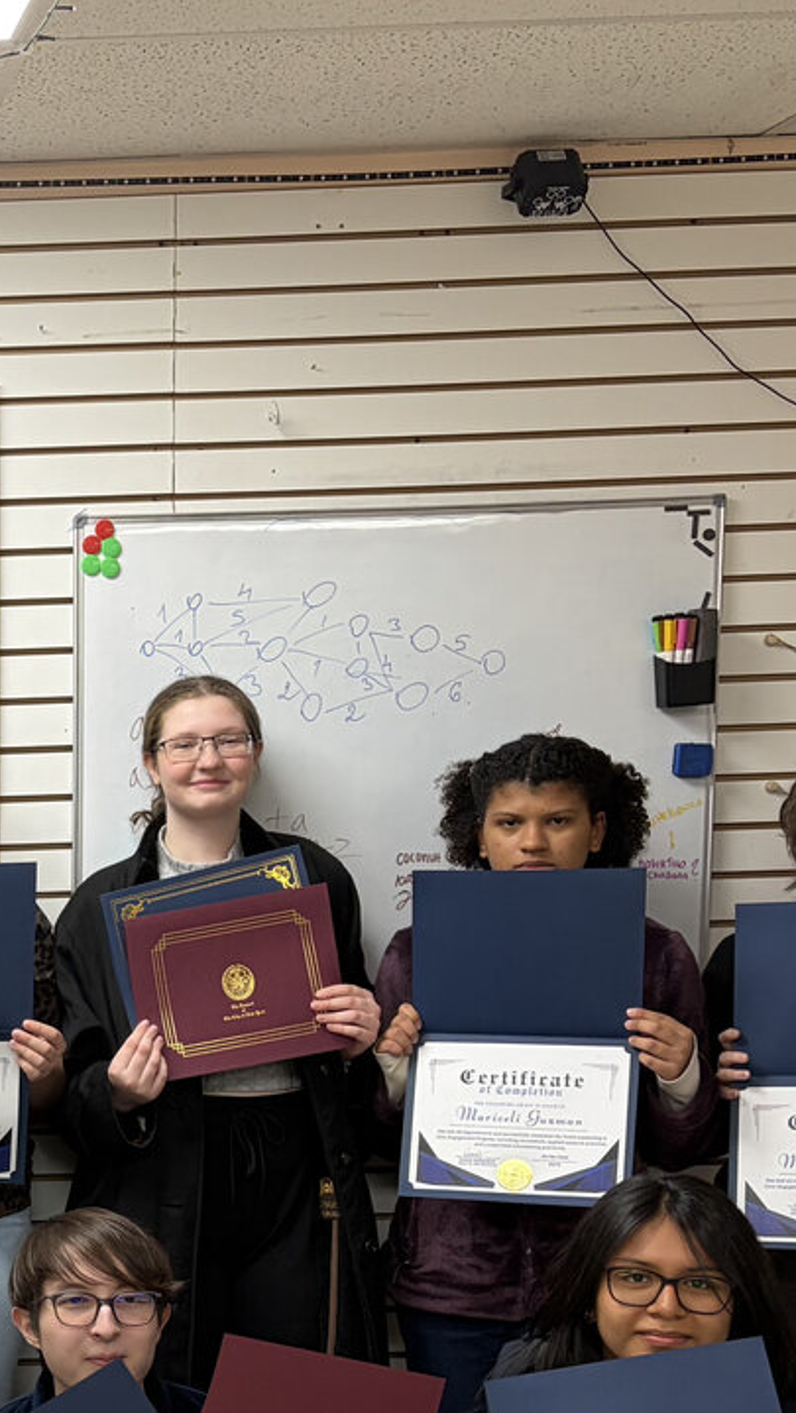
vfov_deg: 32.5
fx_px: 2361
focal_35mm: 63
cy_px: 1110
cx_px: -438
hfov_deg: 17.1
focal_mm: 5.96
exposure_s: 1/60
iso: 80
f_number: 1.6
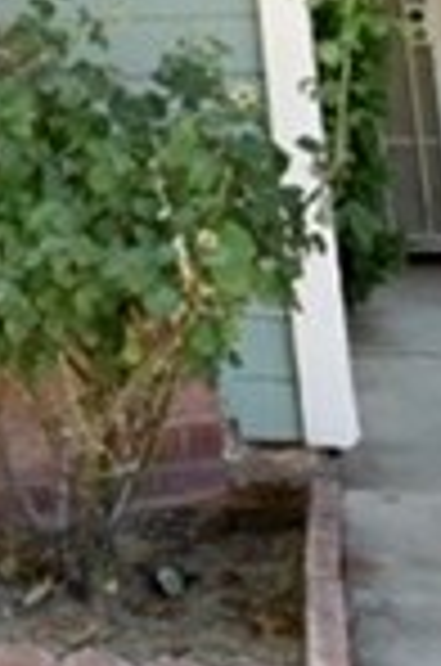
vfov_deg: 17.9
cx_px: -608
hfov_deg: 11.1
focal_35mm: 104
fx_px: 1920
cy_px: -295
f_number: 4.5
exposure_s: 1/125
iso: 160
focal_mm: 10
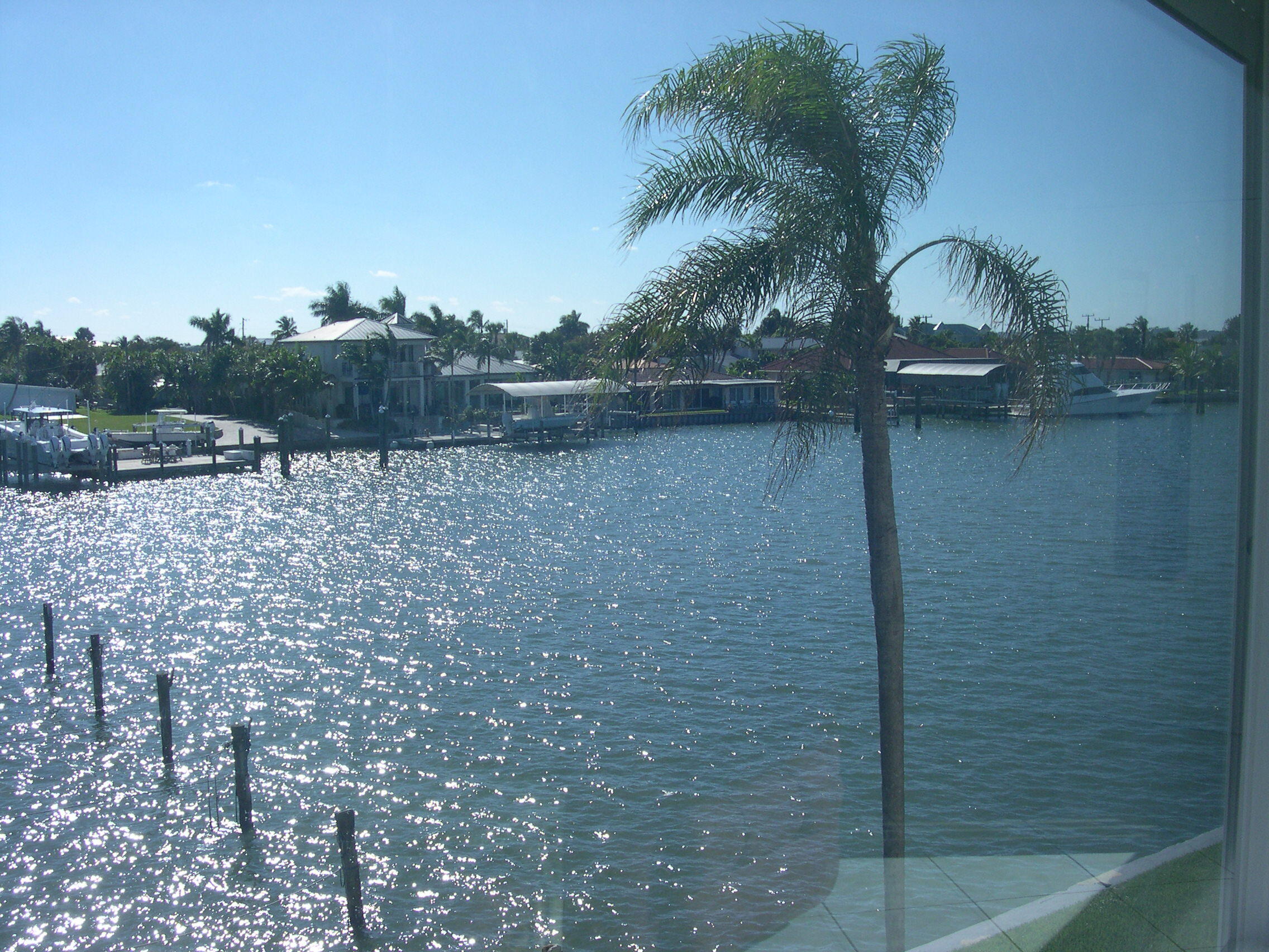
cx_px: 634
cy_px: 476
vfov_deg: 37.7
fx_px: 1393
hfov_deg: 49.0
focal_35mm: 38
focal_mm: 8
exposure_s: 1/353
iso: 100
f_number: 7.6
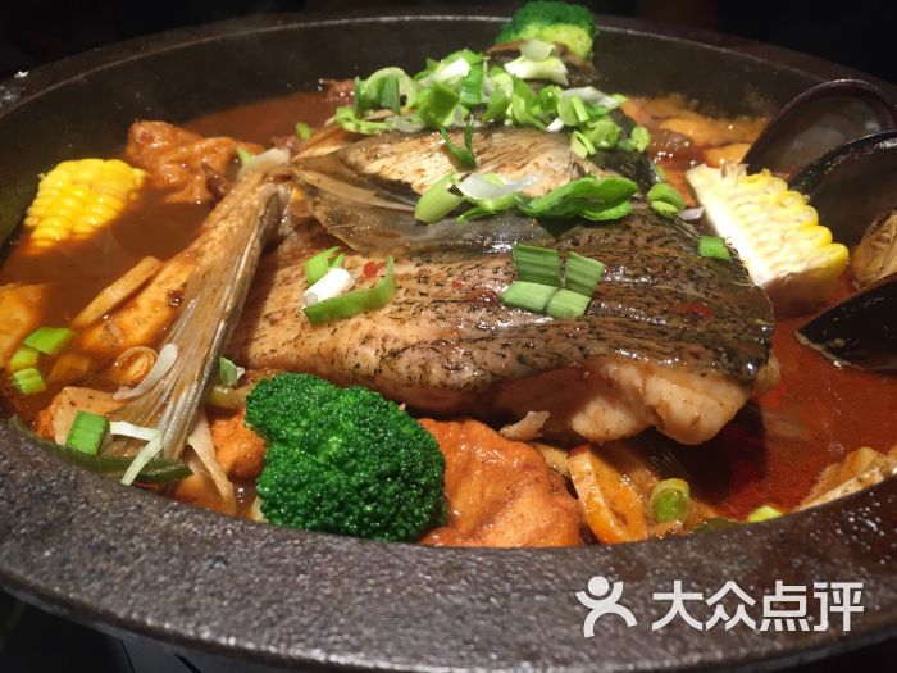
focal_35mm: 29
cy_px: 336
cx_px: 448
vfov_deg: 48.2
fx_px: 751
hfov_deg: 61.7
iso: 50
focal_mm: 4.15
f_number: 2.2
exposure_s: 1/33
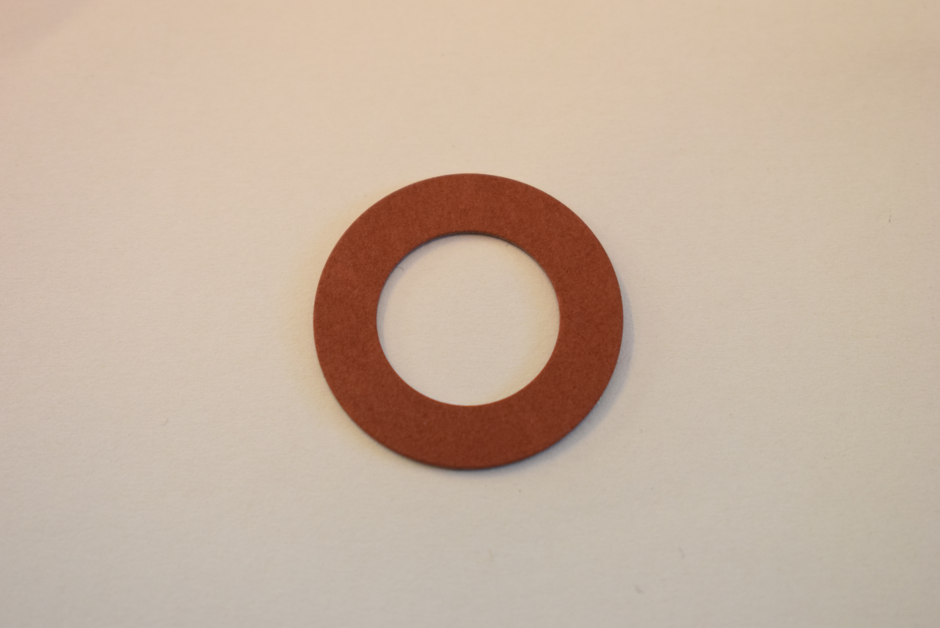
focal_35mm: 82
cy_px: 314
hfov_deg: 24.6
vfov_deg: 16.6
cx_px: 470
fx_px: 2155
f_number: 5.6
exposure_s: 1/200
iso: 1250
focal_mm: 55
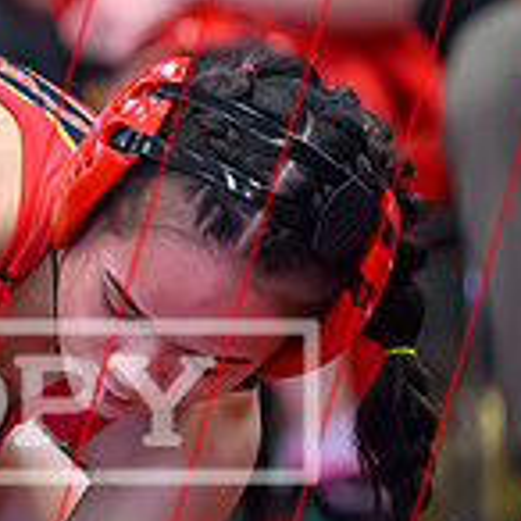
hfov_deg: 2.4
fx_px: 12516
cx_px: -436
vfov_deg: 2.4
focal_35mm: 735
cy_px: 366
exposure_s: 1/500
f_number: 2.8
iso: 8000
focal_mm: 200
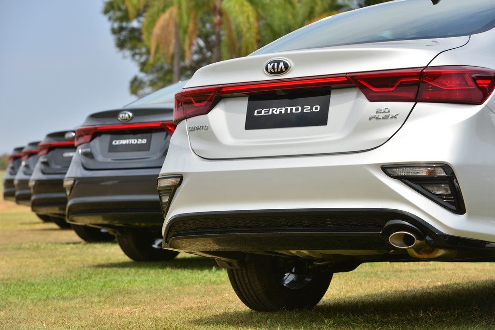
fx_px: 1788
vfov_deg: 10.6
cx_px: 248
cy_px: 165
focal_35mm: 130
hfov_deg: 15.8
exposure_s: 1/1250
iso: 400
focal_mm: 130
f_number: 7.1
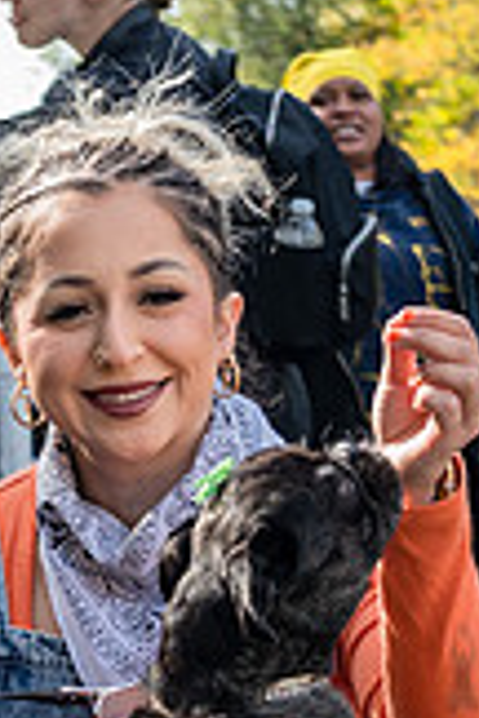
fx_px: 4670
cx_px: -191
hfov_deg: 5.8
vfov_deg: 8.7
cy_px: 905
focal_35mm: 234
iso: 1000
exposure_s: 1/1000
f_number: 5
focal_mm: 48
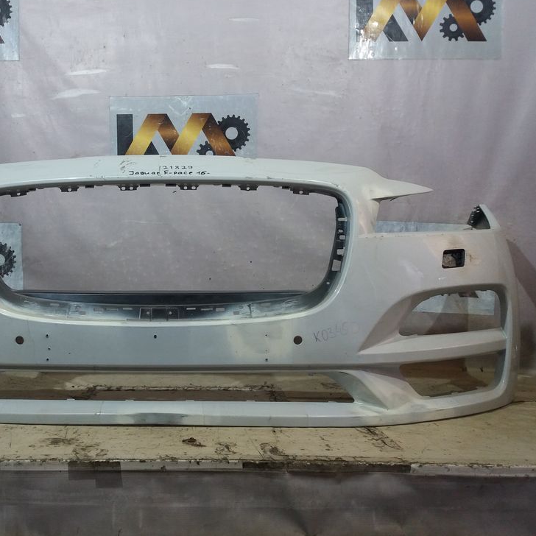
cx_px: 179
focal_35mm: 34
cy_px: 266
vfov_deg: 48.5
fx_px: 596
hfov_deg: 47.7
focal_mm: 3.7
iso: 125
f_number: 1.9
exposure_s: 1/33
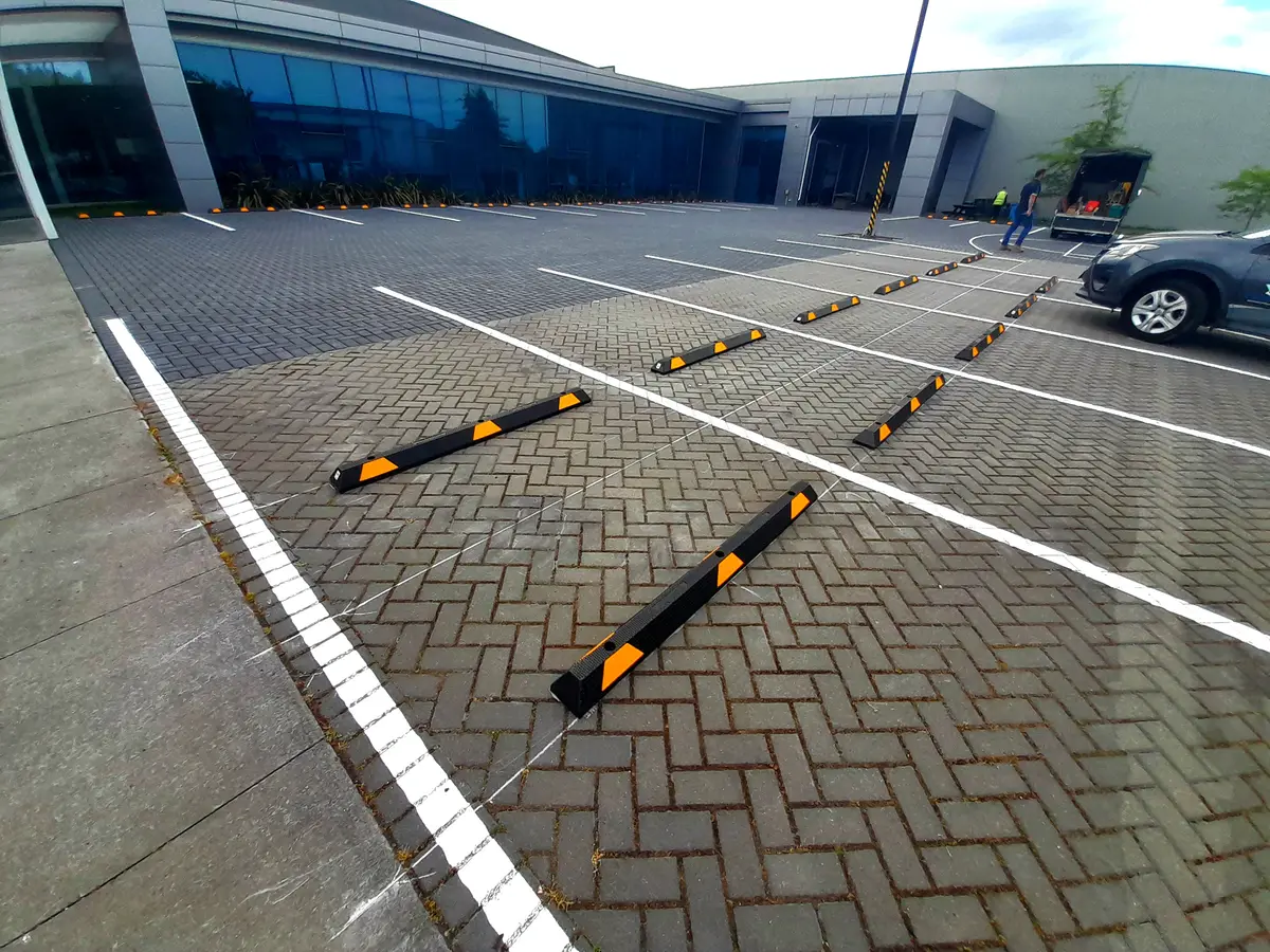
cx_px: 635
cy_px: 476
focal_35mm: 13
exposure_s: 1/500
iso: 40
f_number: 2.2
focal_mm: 1.13
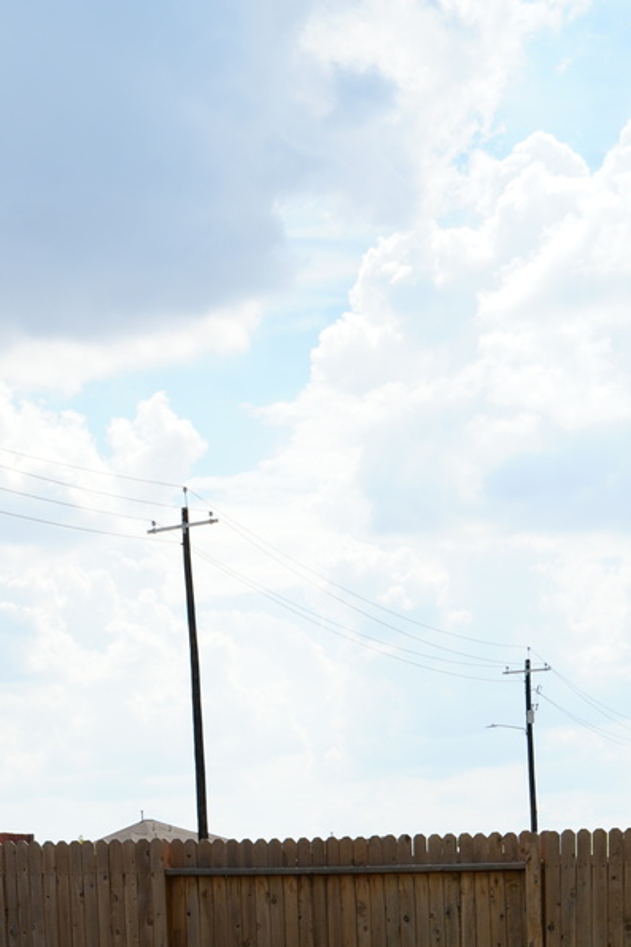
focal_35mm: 87
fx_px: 2289
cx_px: 72
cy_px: 1255
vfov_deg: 21.1
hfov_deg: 15.5
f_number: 10
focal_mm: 32
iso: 100
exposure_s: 1/160
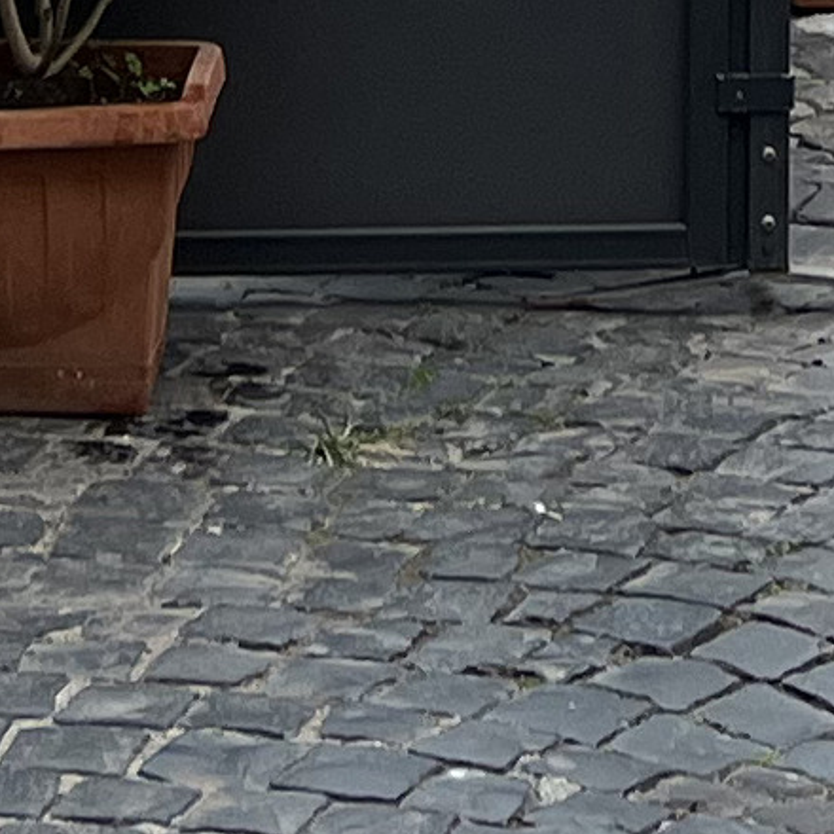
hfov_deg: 8.4
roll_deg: +1.5
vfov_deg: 7.2
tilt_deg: +8.2
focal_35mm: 209
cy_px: -1892
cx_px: 690
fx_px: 5697
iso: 50
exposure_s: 1/2165
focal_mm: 5.7
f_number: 1.5
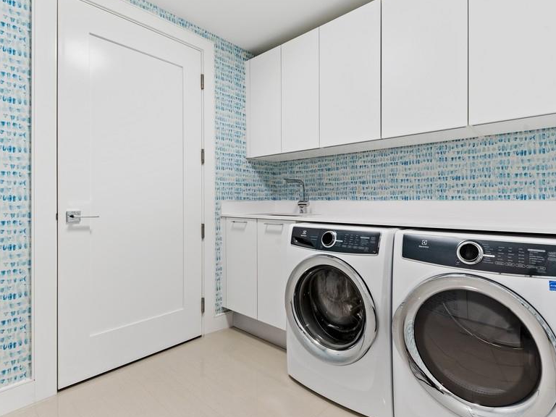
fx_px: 289
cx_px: 306
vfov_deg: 71.6
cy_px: 208
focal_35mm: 18
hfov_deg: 87.5
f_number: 8
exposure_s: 1/4
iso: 100
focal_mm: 16
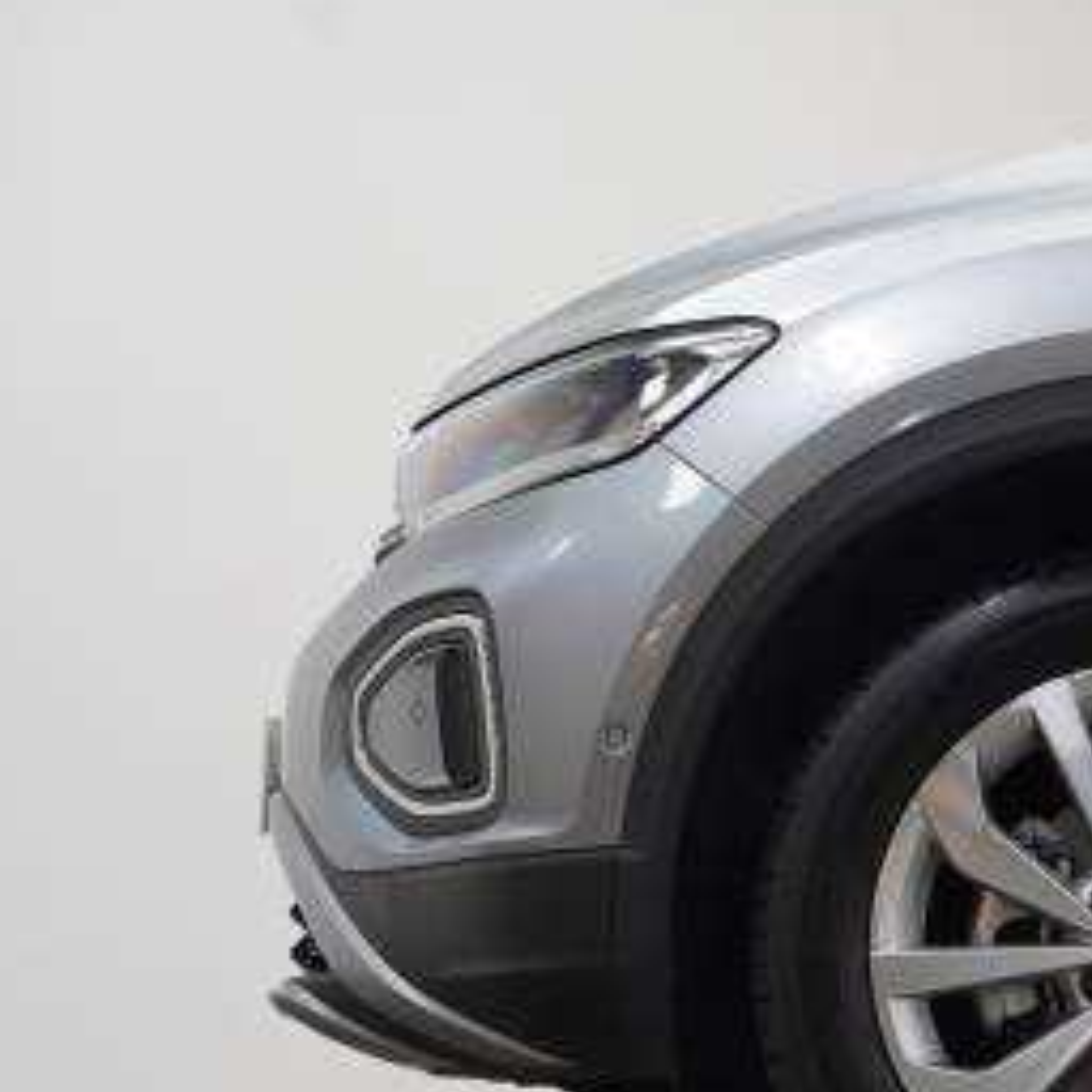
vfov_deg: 14.6
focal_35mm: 119
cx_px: 1041
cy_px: 785
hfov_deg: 14.5
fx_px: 4244
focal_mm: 55.9
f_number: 4
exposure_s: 1/160
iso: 1600
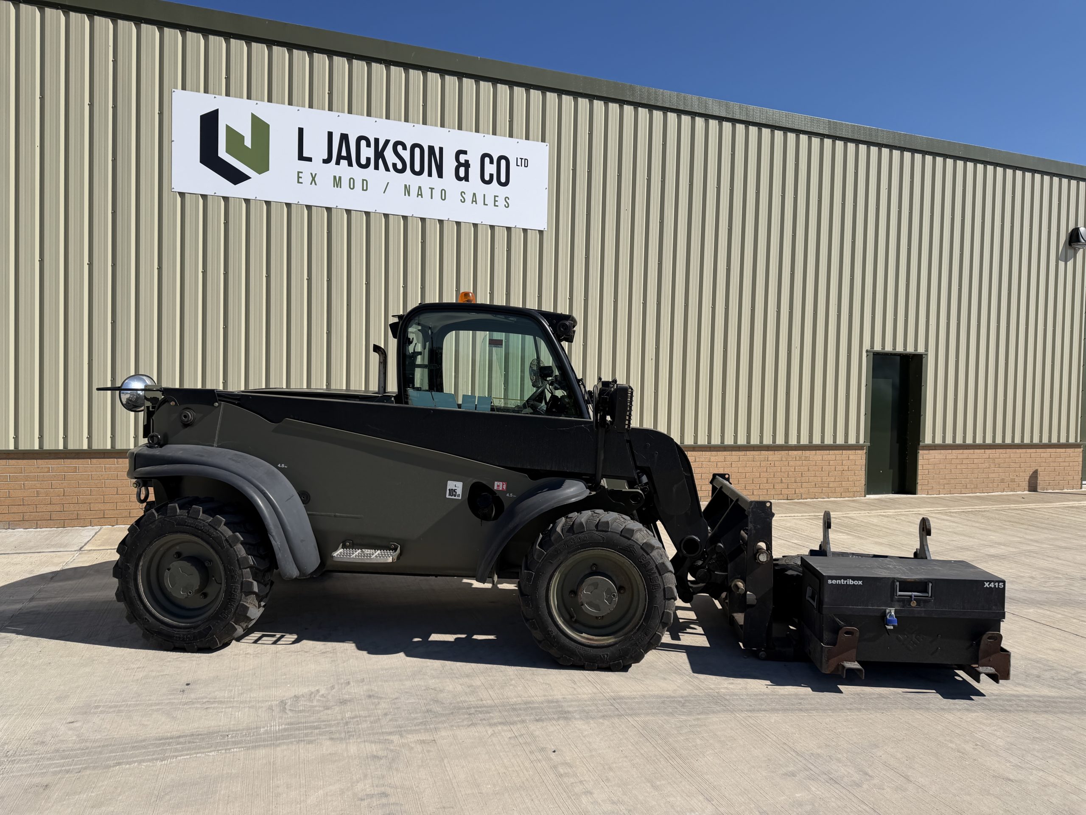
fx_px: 753
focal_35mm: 24
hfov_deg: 71.6
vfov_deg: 56.8
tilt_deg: -1.1
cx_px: 543
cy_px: 408
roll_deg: -0.2
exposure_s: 1/7353
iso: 80
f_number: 1.78
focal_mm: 6.76
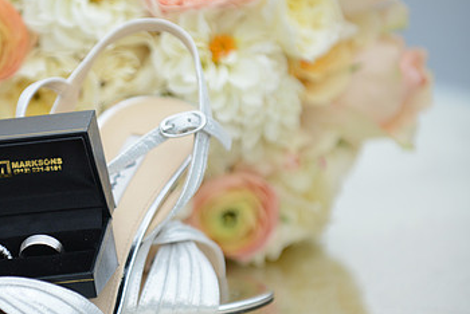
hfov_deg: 6.2
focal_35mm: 331
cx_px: 86
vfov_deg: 4.2
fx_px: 4325
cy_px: 167
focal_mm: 200
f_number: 4
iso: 800
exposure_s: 1/4000
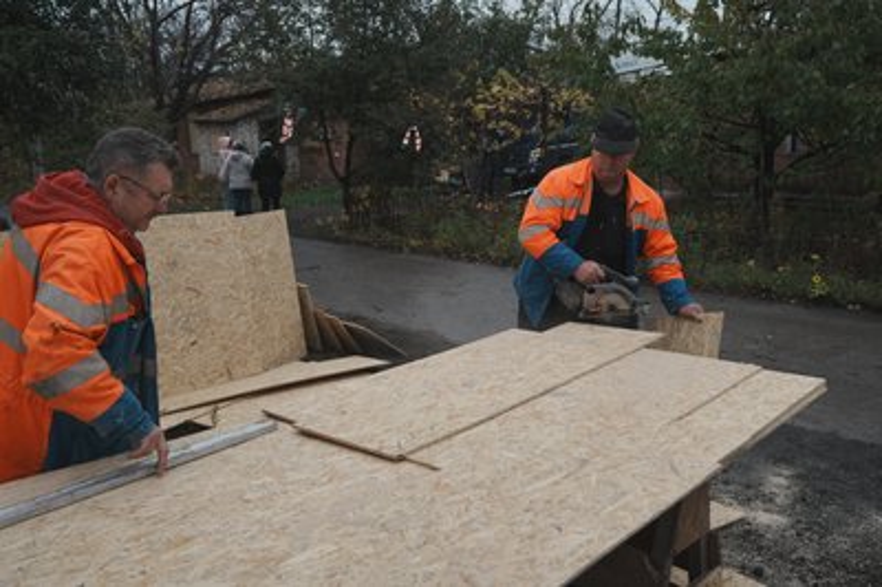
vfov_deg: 42.3
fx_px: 759
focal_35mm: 31
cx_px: 441
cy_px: 294
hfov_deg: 60.3
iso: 200
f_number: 4.5
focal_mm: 31
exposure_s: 1/640
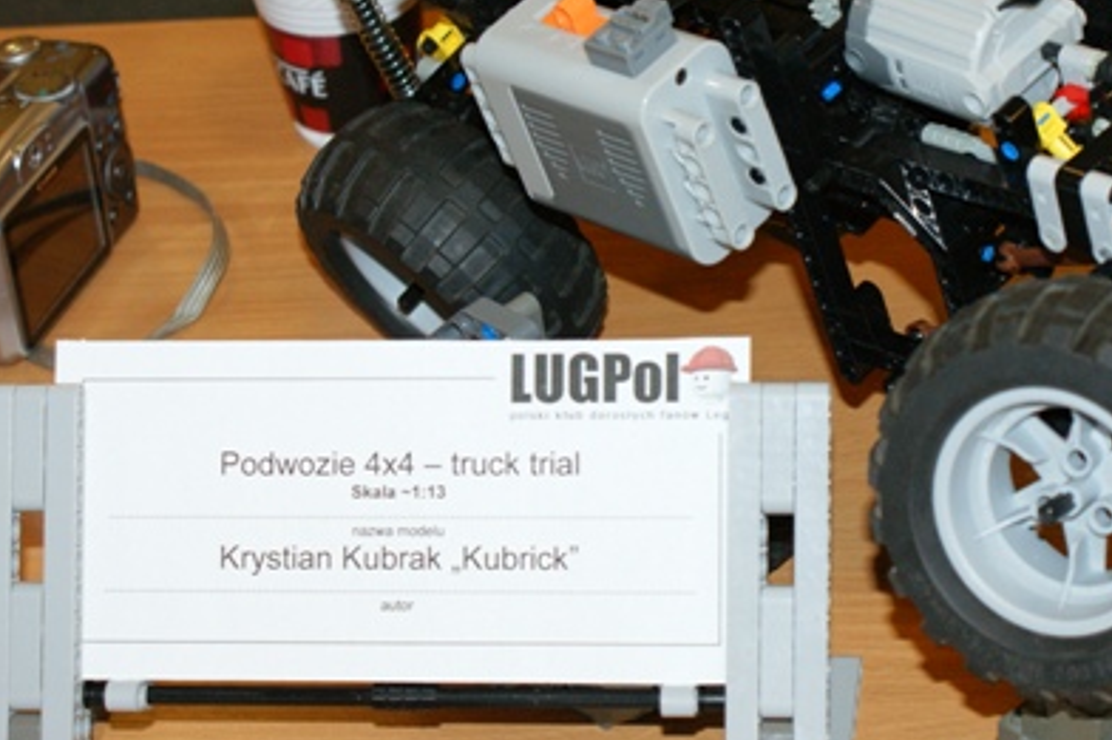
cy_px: 252
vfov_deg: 13.9
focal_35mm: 98
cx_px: 755
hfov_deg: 20.7
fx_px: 3026
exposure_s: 1/60
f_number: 5.6
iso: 400
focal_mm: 40
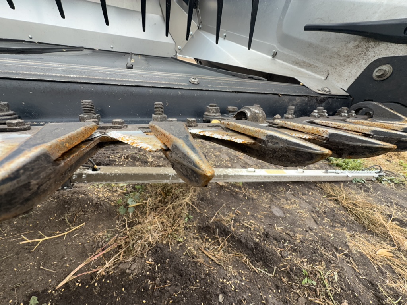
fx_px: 165
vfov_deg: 85.7
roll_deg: -11.5
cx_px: 204
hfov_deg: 102.1
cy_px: 152
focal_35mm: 14
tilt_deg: -26.5
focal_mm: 2.22
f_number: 2.2
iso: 25
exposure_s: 1/114
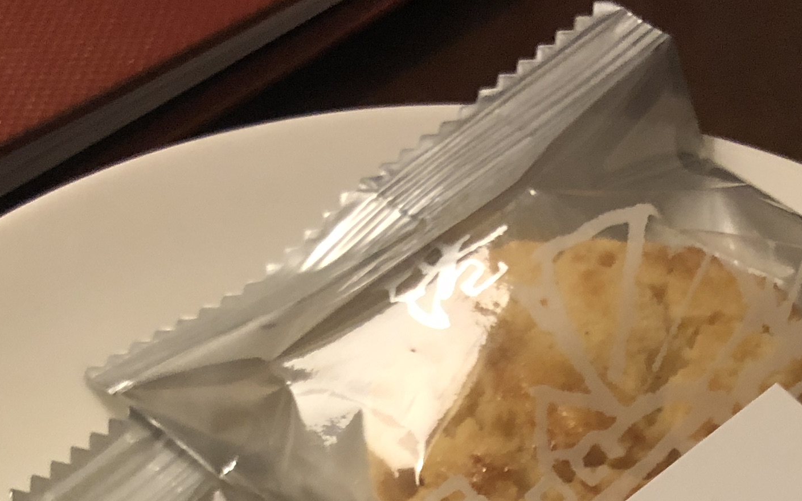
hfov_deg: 24.3
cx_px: 505
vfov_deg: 14.2
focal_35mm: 85
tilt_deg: -59.8
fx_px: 1858
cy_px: 796
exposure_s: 1/17
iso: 80
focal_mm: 3.99
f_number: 1.8
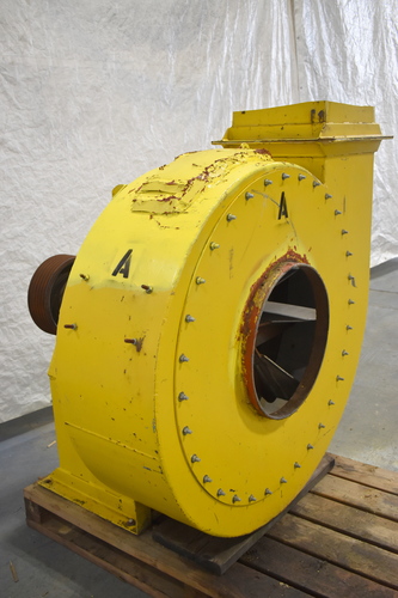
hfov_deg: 36.8
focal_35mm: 36
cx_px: 199
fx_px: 597
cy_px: 299
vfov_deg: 53.1
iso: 800
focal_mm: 24
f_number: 3.8
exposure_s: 1/200
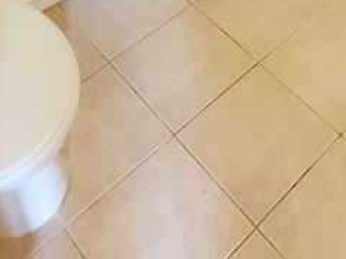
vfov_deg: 20.2
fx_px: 559
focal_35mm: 56
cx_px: 276
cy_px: -182
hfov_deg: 33.4
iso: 640
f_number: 2.2
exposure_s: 1/33
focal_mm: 1.8
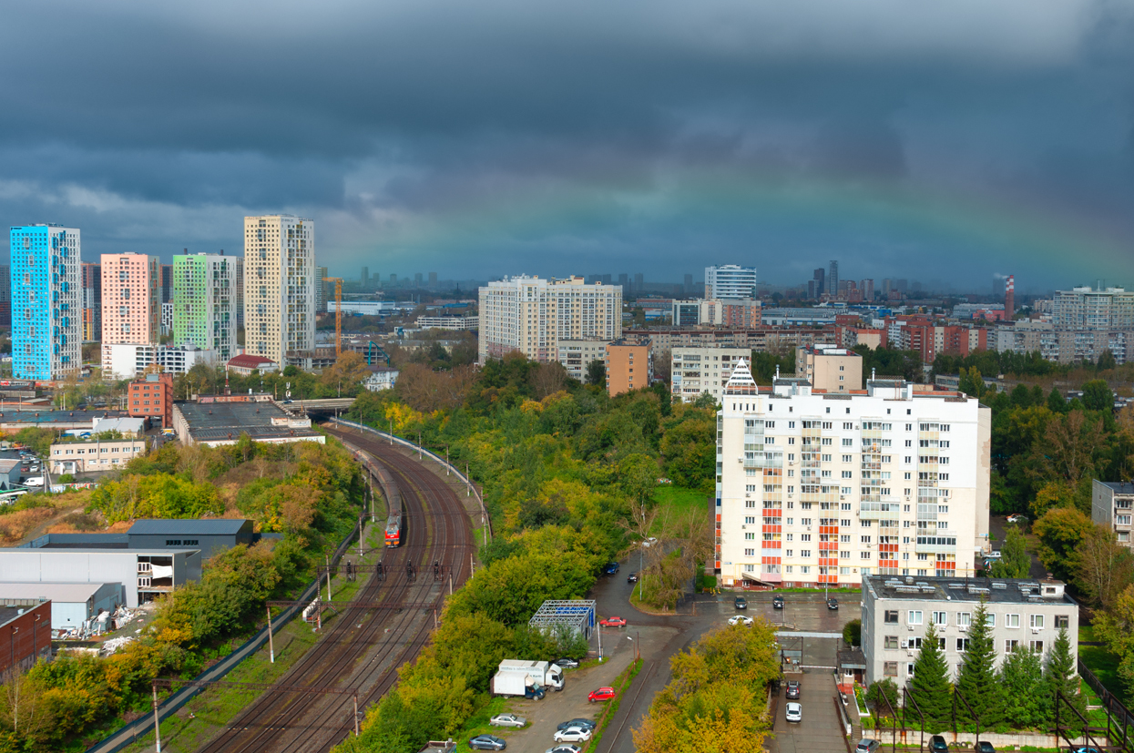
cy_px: 373
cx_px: 568
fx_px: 1164
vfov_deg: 35.9
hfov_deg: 51.9
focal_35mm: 37
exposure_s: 1/800
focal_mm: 24
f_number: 8
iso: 200
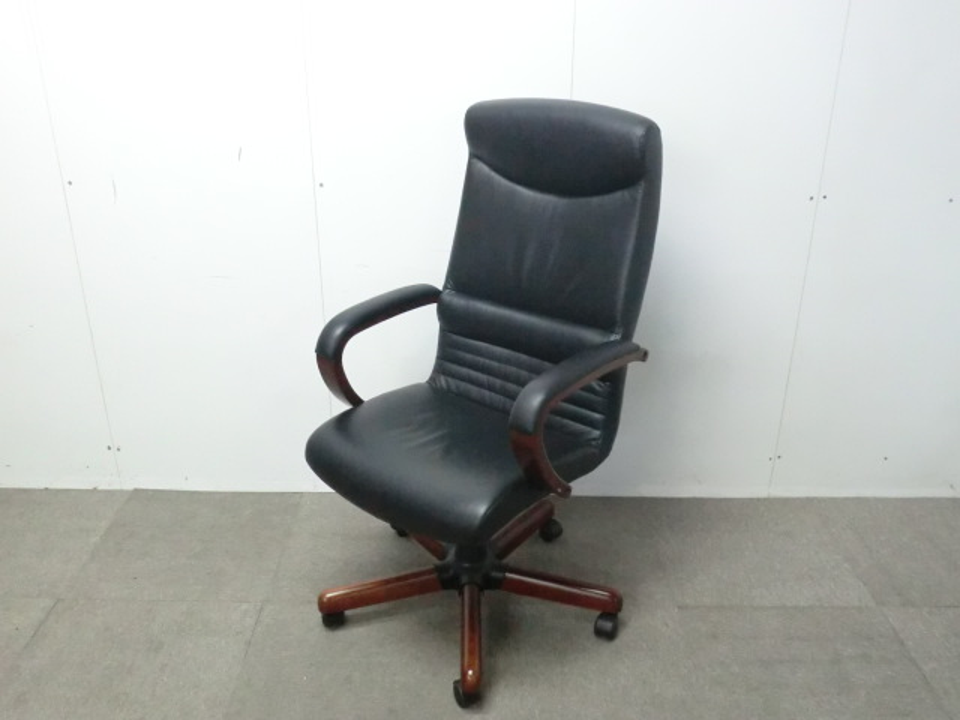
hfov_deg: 56.8
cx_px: 480
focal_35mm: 32
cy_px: 360
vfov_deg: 44.2
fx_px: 887
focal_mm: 5.8
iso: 800
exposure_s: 1/40
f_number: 3.5
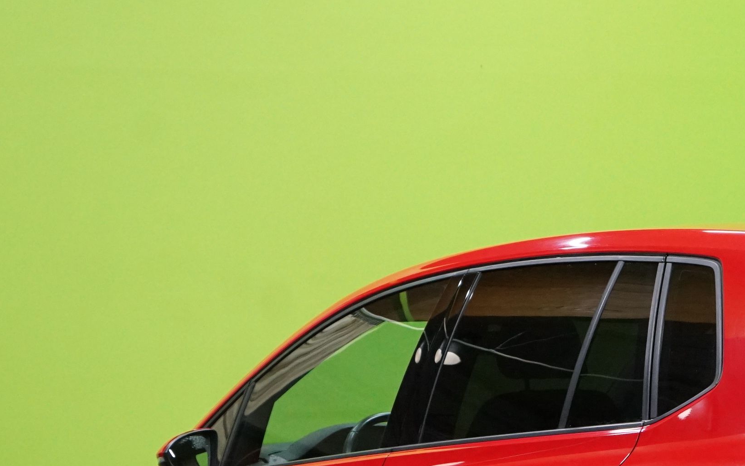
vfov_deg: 9.9
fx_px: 2640
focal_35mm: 130
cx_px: 691
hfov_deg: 15.8
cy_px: 540
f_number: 4.5
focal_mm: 53
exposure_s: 1/400
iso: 4000
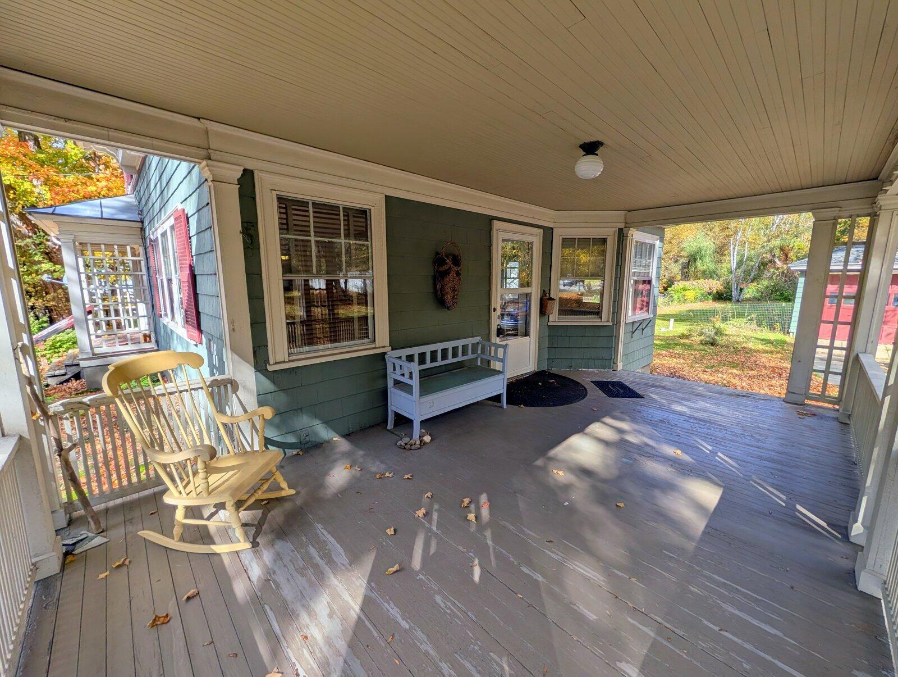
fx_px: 312
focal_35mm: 12
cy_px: 338
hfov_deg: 110.5
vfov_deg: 94.6
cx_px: 449
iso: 50
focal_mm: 2.02
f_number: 1.7
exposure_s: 1/1582
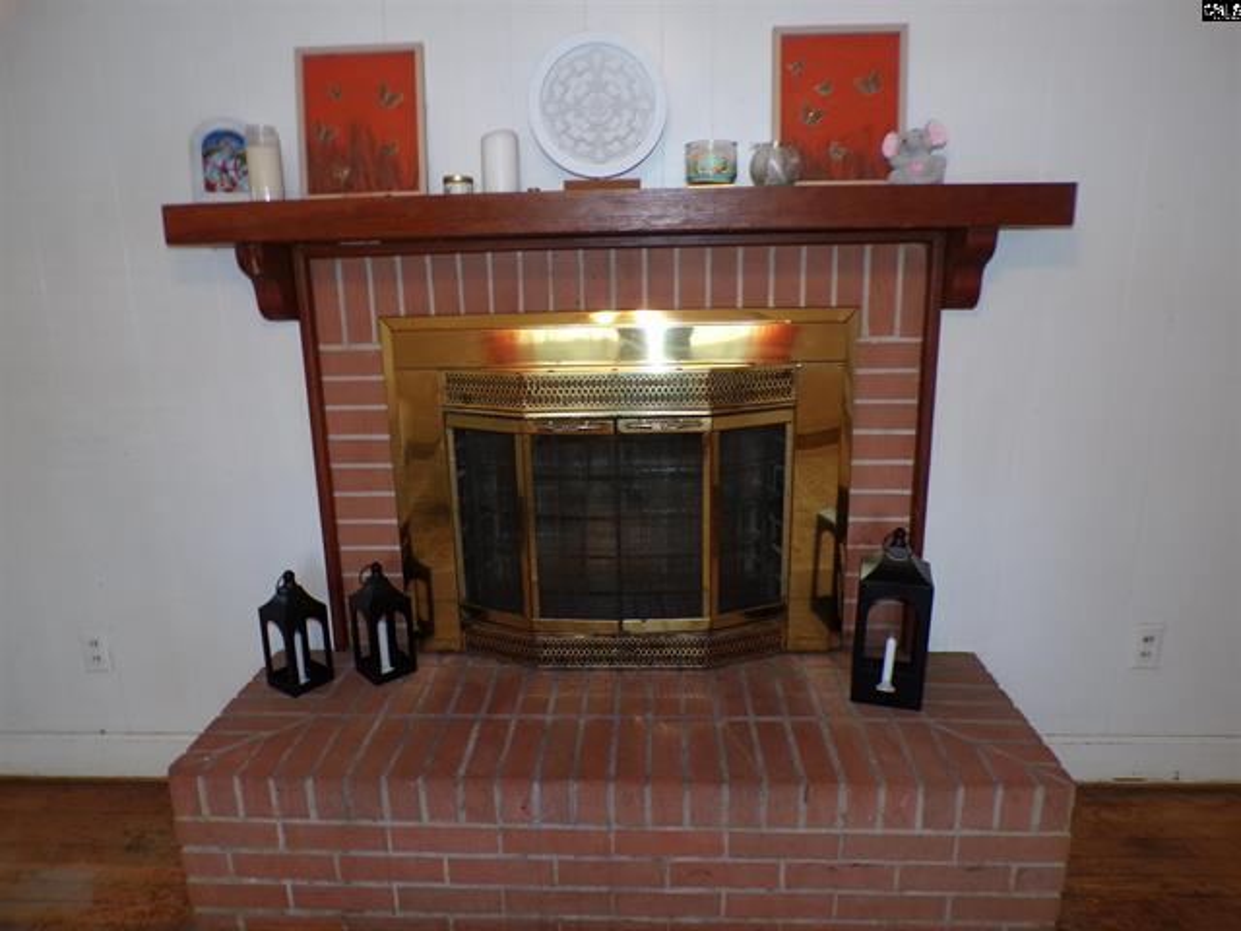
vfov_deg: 56.8
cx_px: 620
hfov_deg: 71.6
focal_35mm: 24
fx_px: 860
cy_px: 466
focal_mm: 4.3
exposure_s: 1/17
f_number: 3
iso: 200
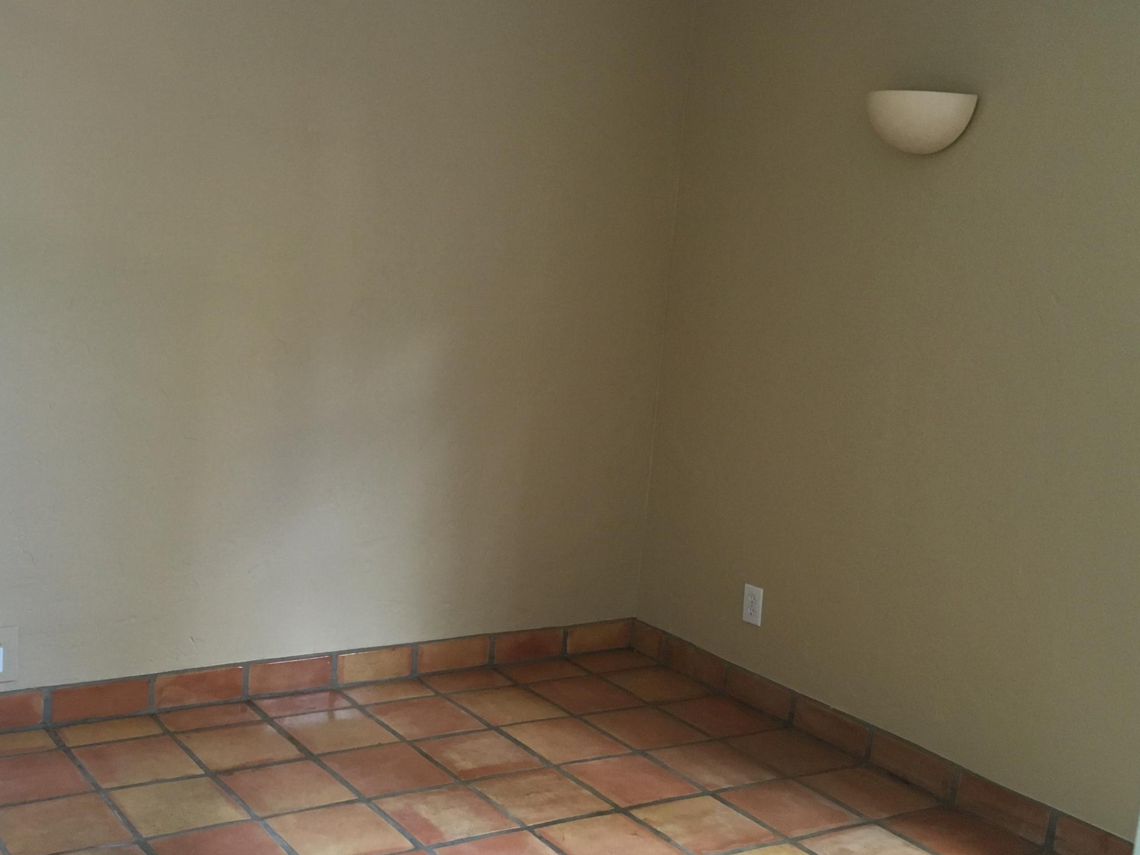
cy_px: 480
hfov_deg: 43.4
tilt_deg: -12.7
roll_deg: -3.3
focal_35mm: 43
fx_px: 1416
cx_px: 409
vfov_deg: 33.6
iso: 125
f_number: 2.2
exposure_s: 1/30
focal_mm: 4.15
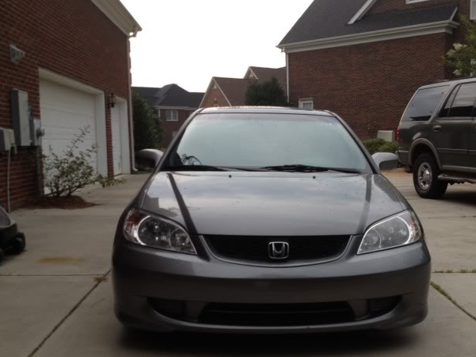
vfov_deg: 31.5
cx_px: 291
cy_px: 199
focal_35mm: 46
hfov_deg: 41.0
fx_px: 633
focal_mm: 4.3
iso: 64
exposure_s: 1/40
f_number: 2.4
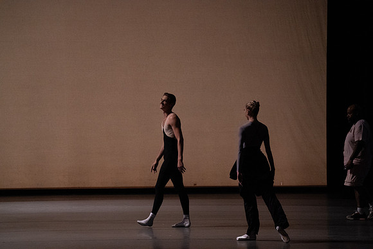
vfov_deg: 7.5
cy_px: 124
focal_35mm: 182
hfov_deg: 11.3
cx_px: 186
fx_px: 1886
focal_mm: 182
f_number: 6.3
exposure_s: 1/500
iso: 12800
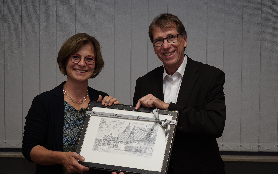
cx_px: 136
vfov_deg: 17.9
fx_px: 553
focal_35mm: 73
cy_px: 84
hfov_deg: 28.2
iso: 800
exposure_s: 1/100
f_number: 6.3
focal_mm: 70
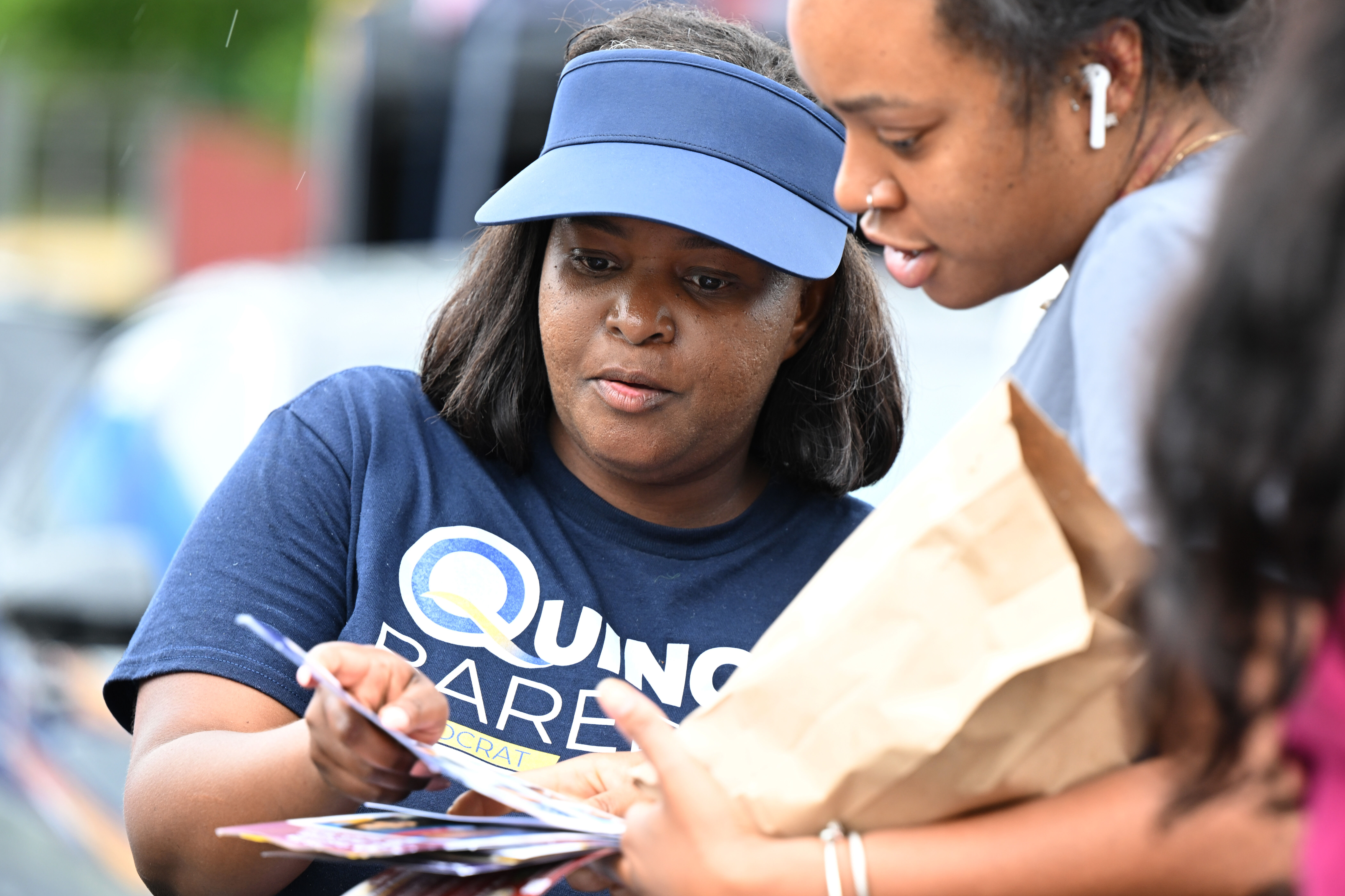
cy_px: 434
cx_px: 806
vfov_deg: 6.8
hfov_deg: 10.2
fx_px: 7509
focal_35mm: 201
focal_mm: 160
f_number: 3.5
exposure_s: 1/250
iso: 400
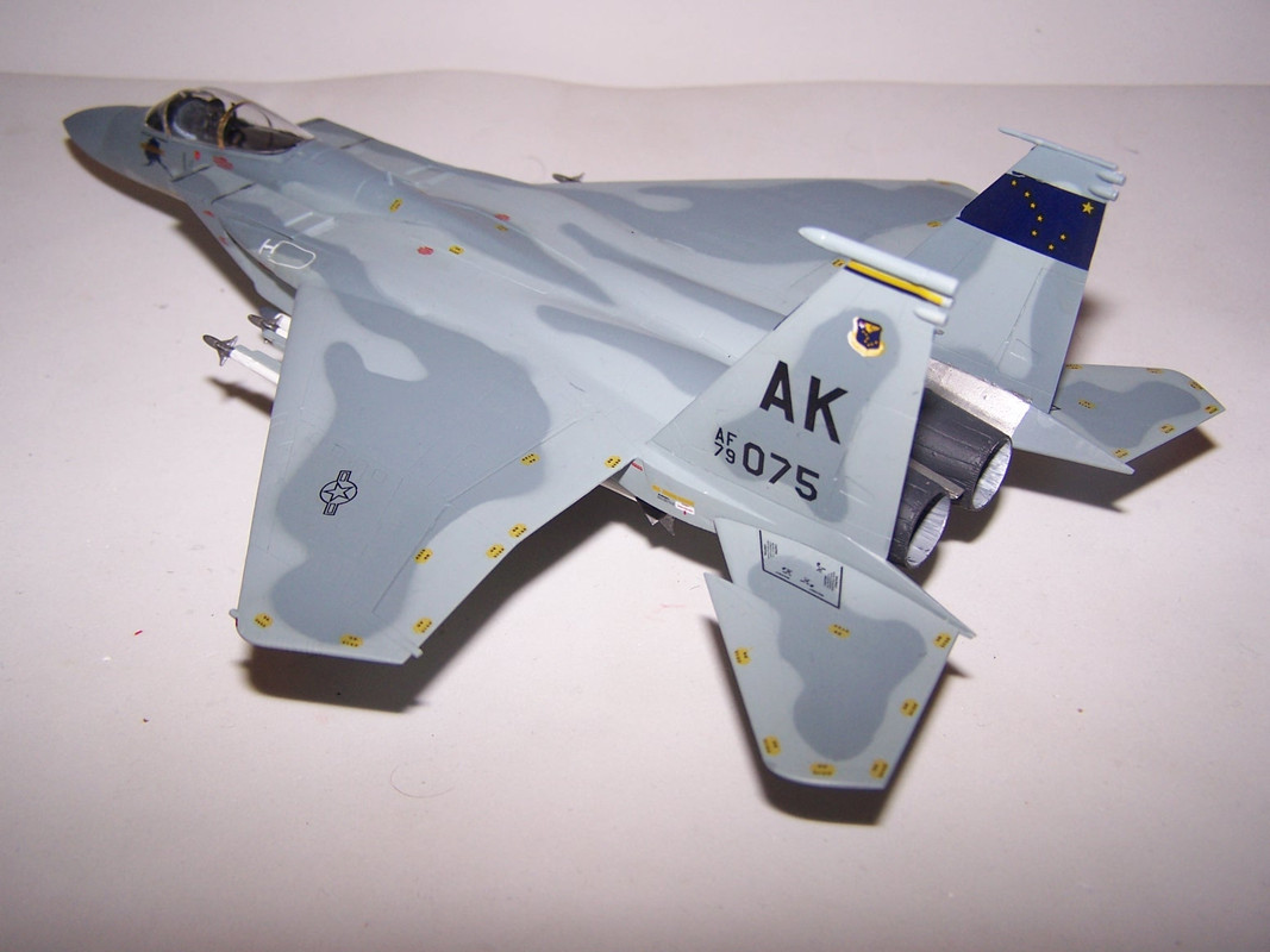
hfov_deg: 49.0
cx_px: 635
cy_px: 476
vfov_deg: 37.7
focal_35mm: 38
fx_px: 1394
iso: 80
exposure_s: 1/60
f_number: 2.8
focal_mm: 6.3
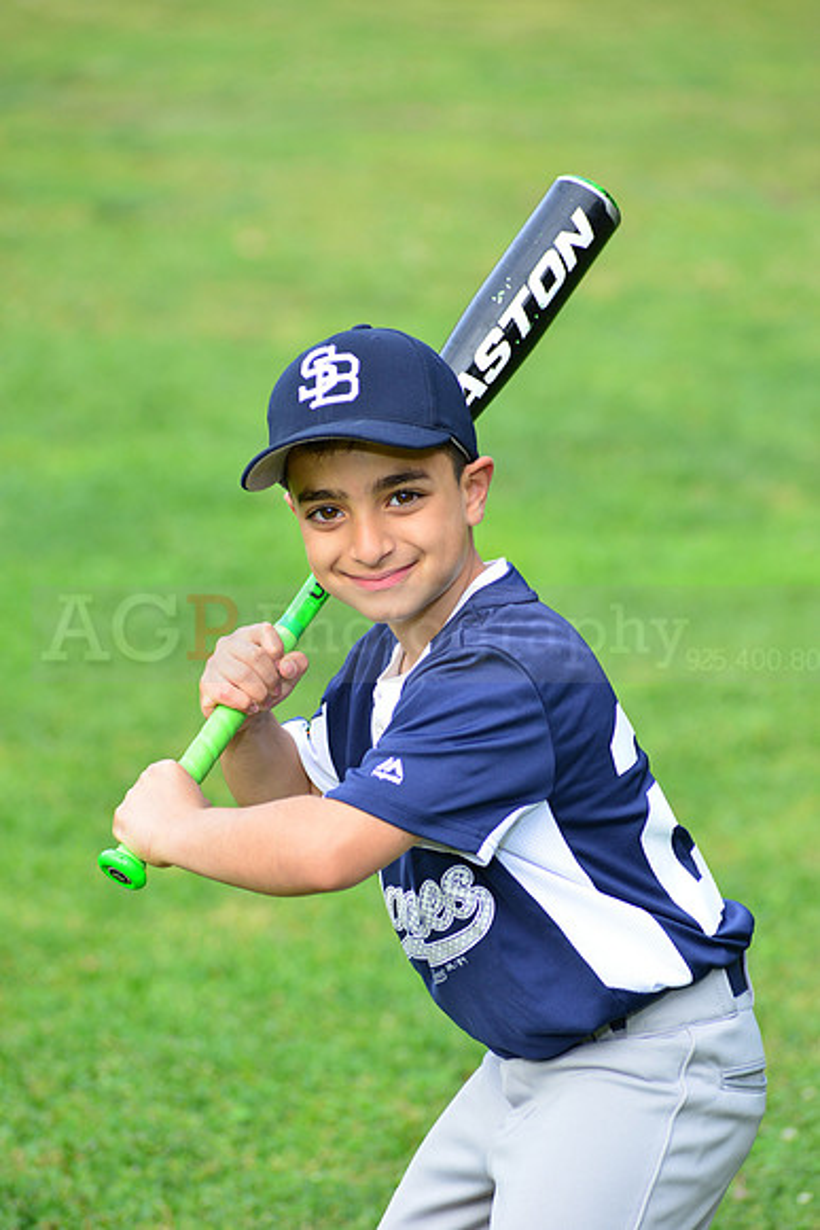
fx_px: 6317
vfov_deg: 11.1
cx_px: 410
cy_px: 615
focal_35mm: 185
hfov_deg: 7.4
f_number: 5.6
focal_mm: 185
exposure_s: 1/200
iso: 320
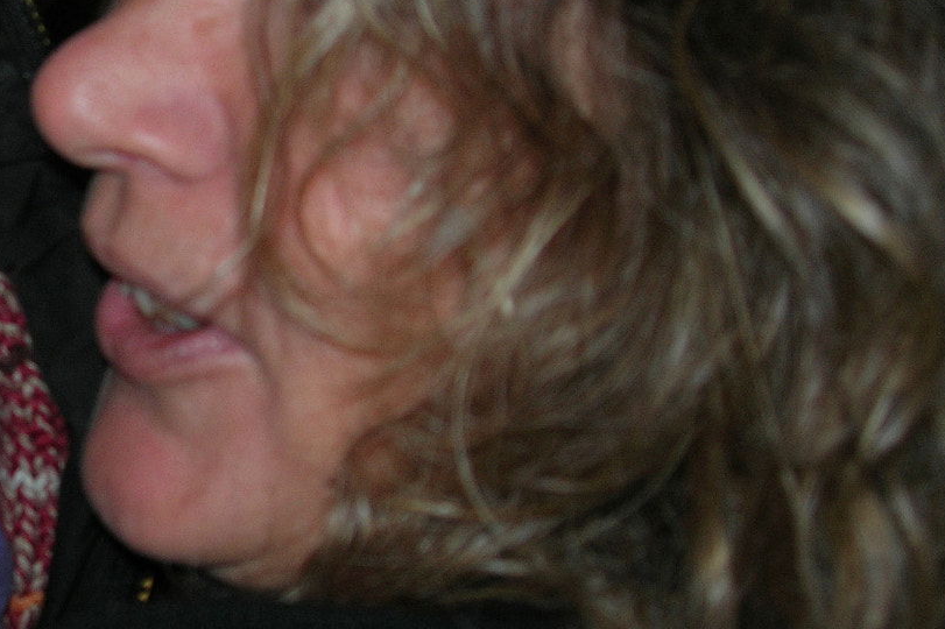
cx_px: 30
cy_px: 266
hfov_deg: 24.9
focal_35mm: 78
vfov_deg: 17.5
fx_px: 2047
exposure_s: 1/60.1
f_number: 2.8
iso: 64
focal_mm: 7.8
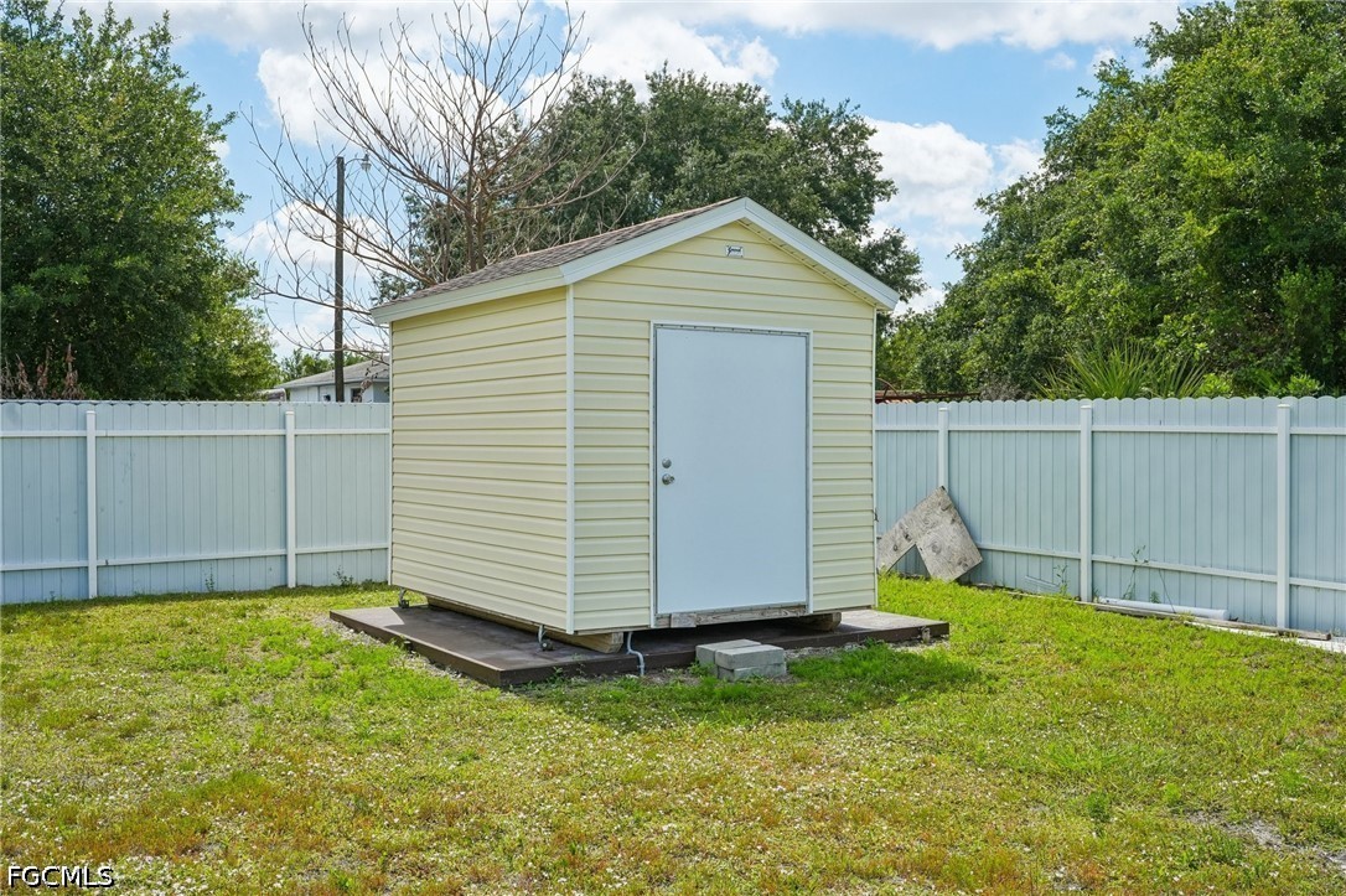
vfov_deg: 39.9
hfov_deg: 57.2
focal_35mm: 33
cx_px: 673
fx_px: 1233
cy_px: 448
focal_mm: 33
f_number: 8
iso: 400
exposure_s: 1/1000
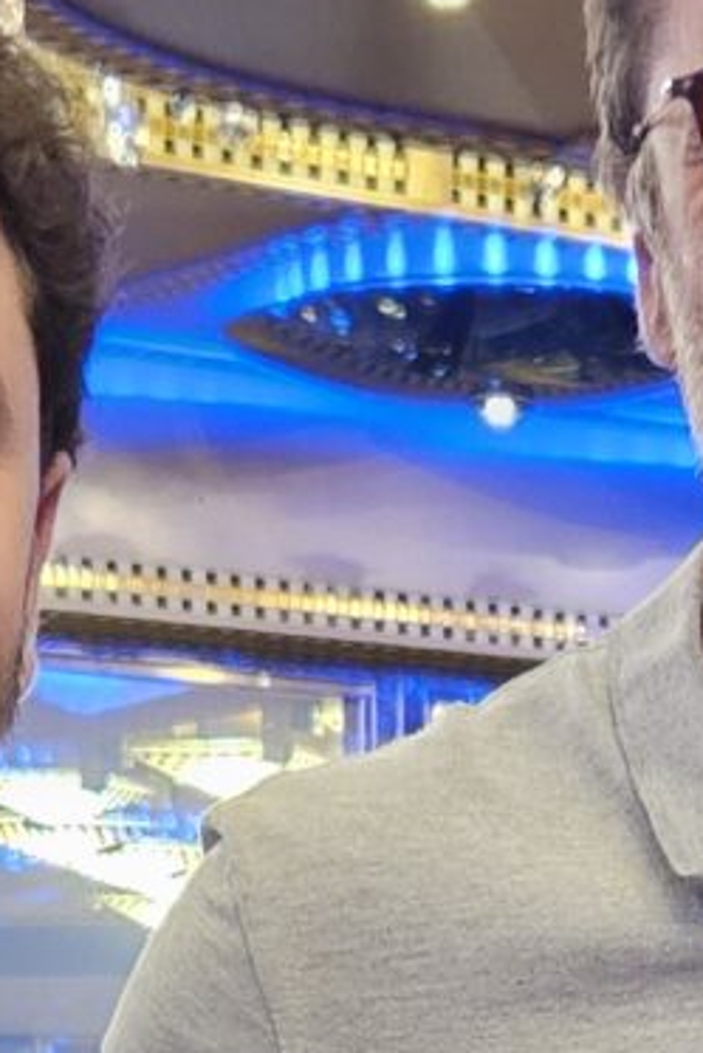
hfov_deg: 8.3
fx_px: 4799
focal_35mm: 164
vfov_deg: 11.9
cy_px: 1626
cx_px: 737
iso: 640
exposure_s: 1/30
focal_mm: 5.4
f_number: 1.8
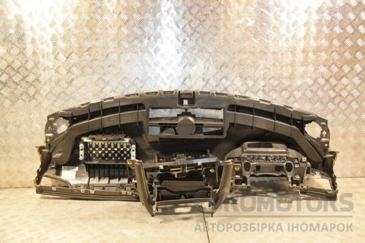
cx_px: 182
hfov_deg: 57.2
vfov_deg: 40.0
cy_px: 122
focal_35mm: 33
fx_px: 335
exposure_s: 1/125
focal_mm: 22
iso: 800
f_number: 5
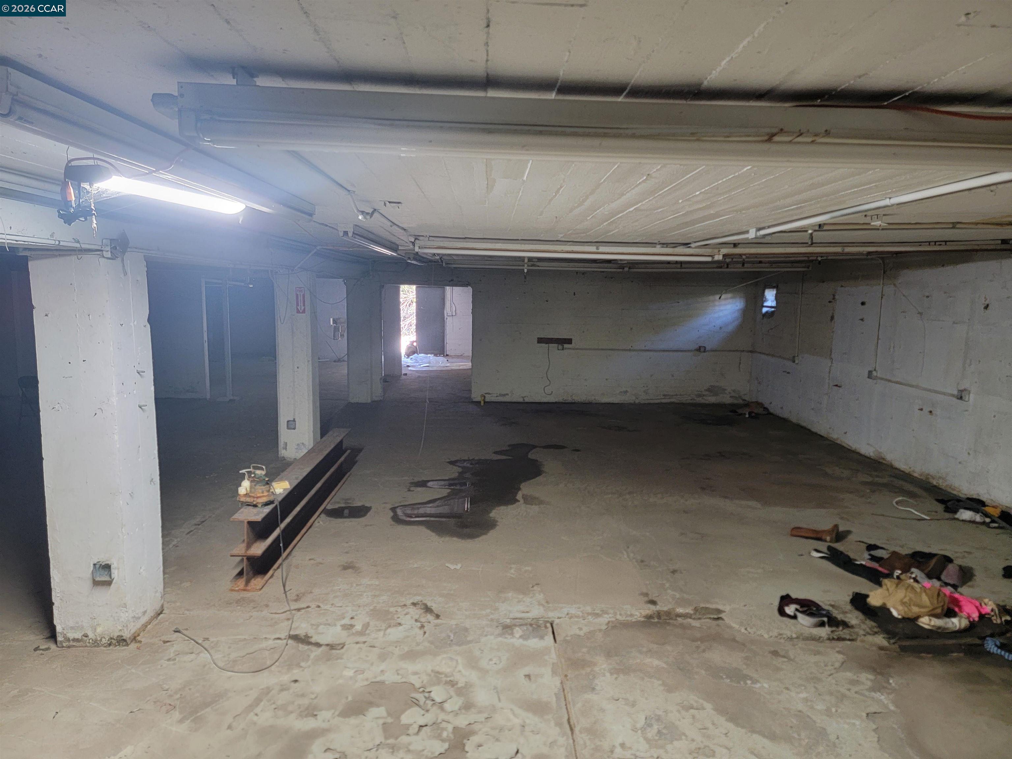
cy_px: 380
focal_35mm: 24
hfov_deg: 71.6
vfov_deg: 56.8
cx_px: 506
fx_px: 702
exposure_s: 1/60
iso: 250
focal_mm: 6.7
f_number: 1.8
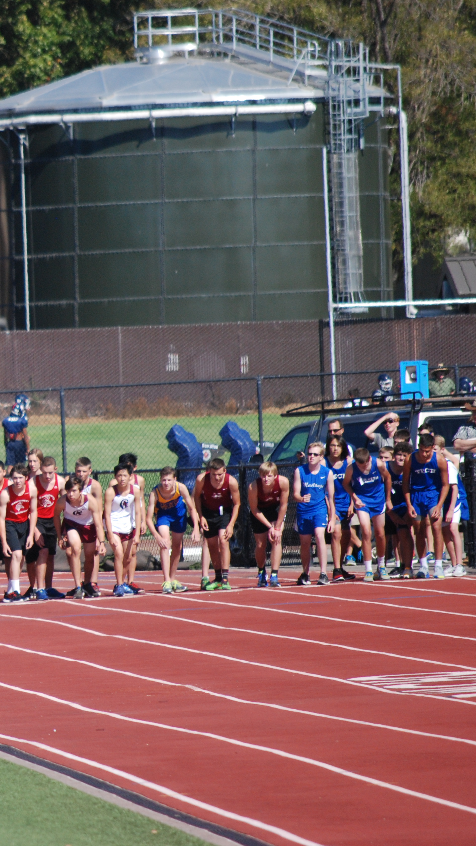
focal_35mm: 481
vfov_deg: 4.5
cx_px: -134
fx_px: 10792
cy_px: 415
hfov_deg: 2.5
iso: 400
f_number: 5.6
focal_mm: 200
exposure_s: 1/1000
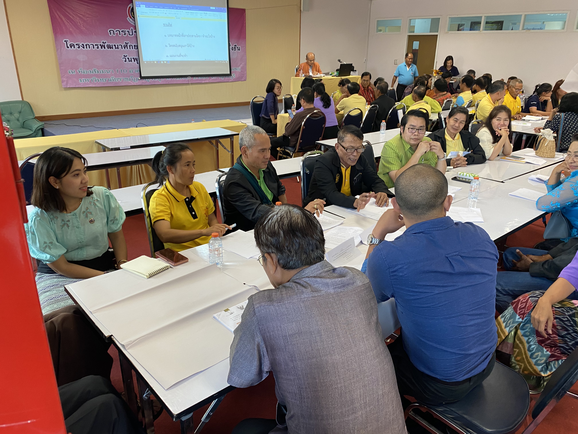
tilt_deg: -22.1
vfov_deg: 53.1
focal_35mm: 26
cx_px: 289
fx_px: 434
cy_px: 217
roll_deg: -0.1
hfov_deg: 67.3
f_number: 1.8
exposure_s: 1/50
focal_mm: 4.25
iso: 80
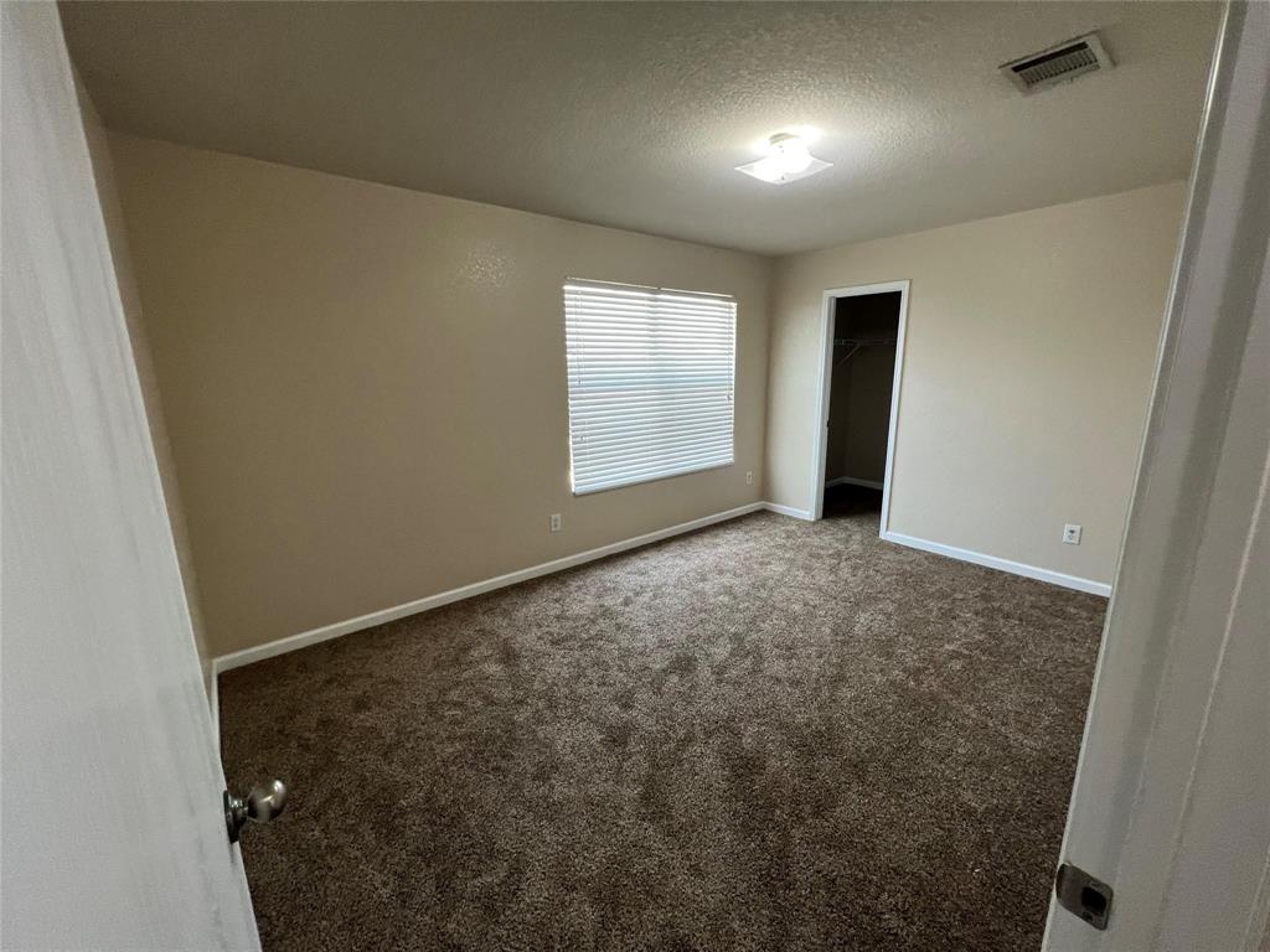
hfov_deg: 106.2
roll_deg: +0.4
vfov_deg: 89.9
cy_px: 476
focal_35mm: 13
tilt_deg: -13.6
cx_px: 635
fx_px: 477
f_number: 1.8
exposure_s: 1/120
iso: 160
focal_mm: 1.57
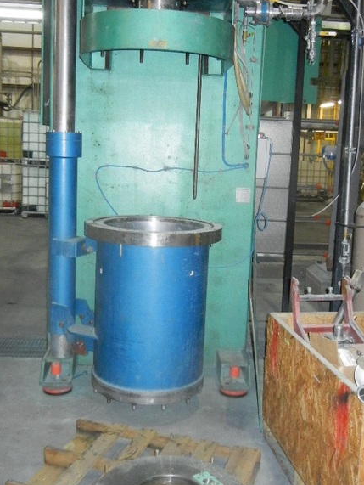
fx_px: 588
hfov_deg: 34.4
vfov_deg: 44.7
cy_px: 229
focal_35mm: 42
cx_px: 185
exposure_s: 1/30
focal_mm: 5.4
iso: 800
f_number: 3.5
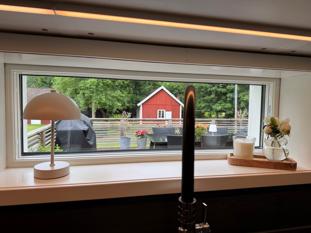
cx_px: 156
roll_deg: -0.2
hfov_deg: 71.6
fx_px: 216
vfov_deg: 56.8
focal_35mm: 24
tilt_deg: -3.3
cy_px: 116
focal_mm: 6.76
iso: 80
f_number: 1.78
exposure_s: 1/689
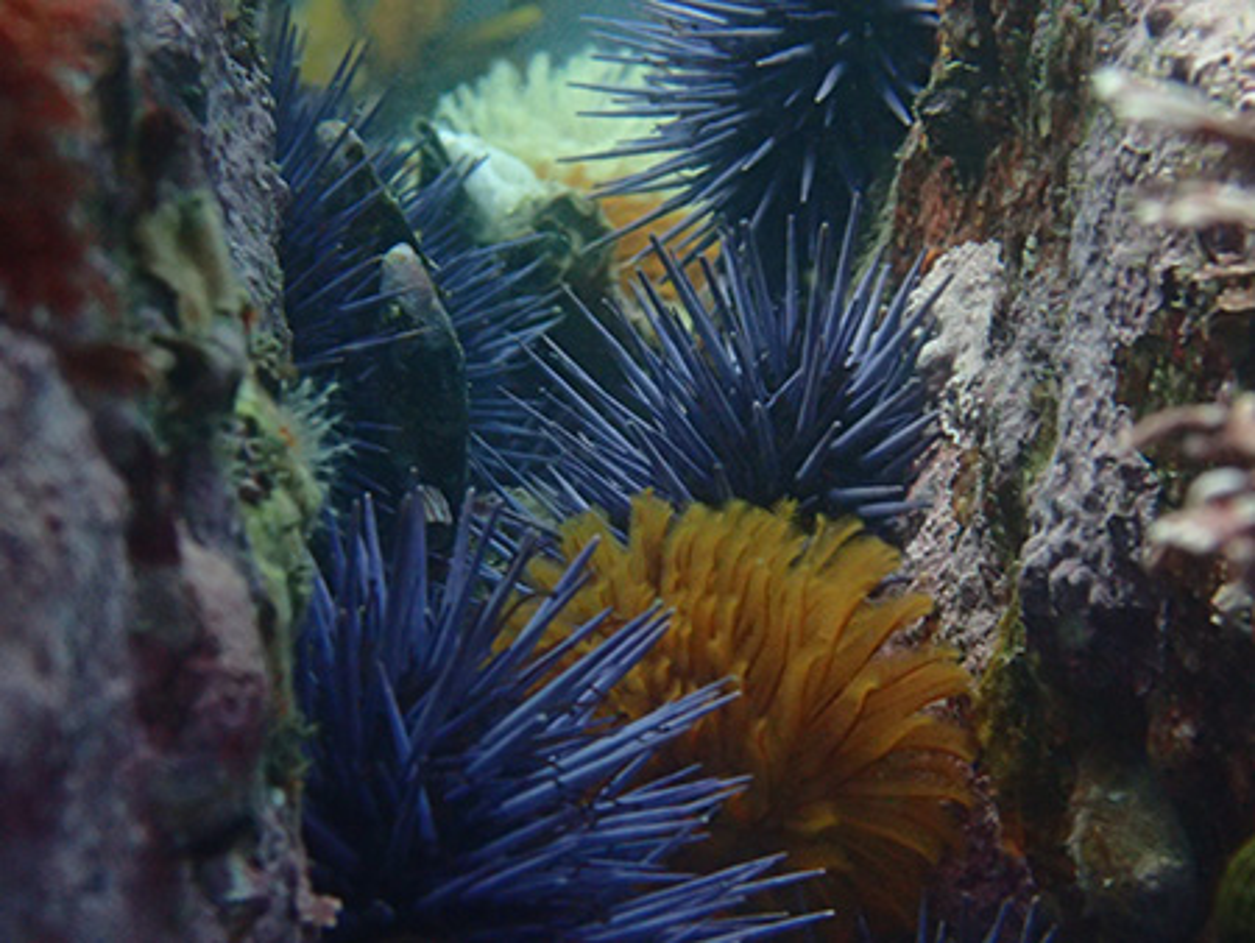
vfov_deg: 14.8
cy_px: 472
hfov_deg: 19.6
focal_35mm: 100
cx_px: 628
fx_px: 3627
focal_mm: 18
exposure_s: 1/125
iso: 800
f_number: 6.3
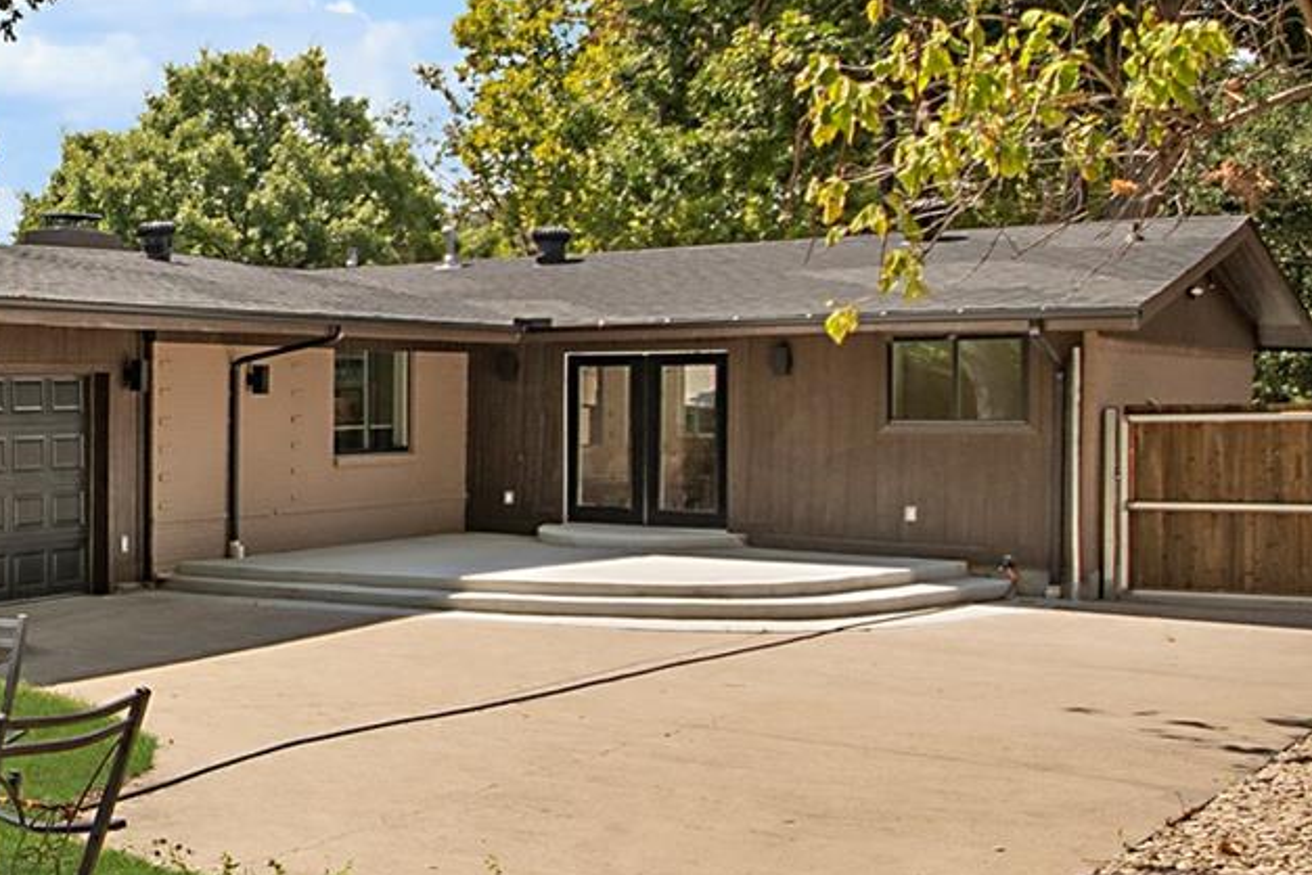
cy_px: 402
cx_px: -329
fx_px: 1786
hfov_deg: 32.1
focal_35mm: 49
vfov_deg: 27.5
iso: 100
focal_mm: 10
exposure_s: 1/250
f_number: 8
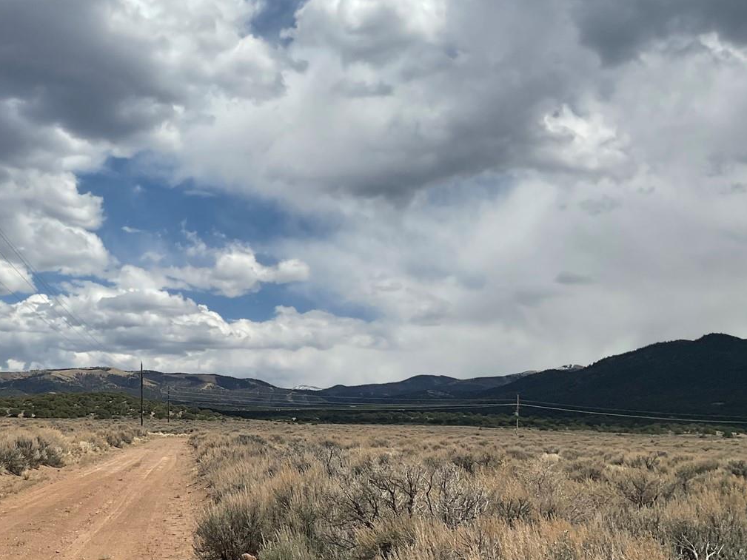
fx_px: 993
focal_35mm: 46
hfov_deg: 40.1
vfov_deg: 31.2
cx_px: 186
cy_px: 383
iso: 16
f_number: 1.8
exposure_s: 1/4405
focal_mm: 3
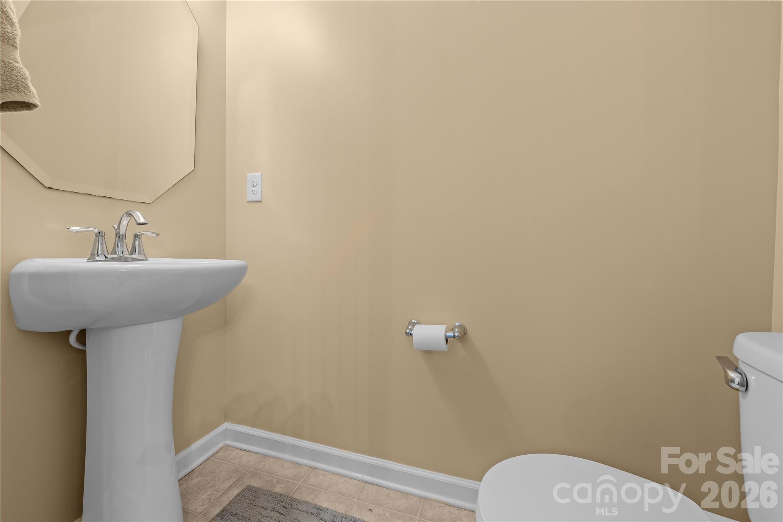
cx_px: 392
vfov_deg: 81.2
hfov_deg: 104.3
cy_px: 261
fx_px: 304
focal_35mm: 14
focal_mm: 14
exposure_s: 1
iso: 800
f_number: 8
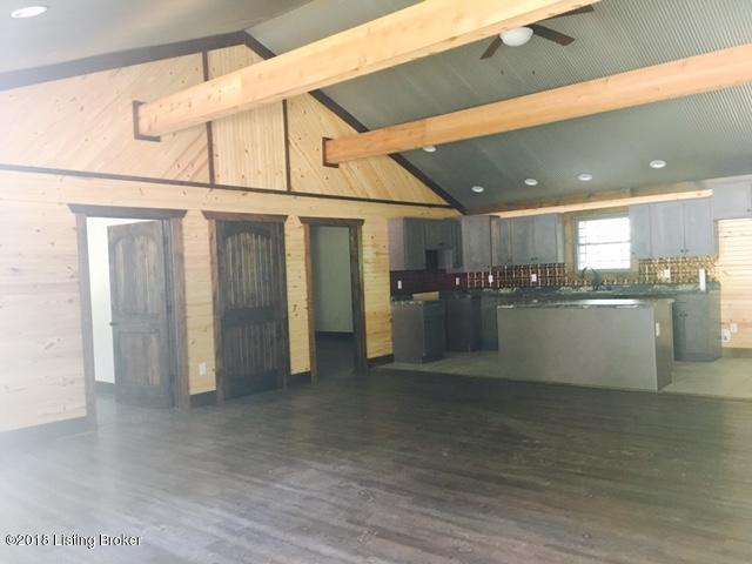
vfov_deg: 48.2
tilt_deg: -0.7
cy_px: 282
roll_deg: +2.7
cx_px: 376
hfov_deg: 61.7
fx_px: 630
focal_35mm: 29
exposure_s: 1/15
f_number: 2.2
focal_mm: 4.15
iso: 200
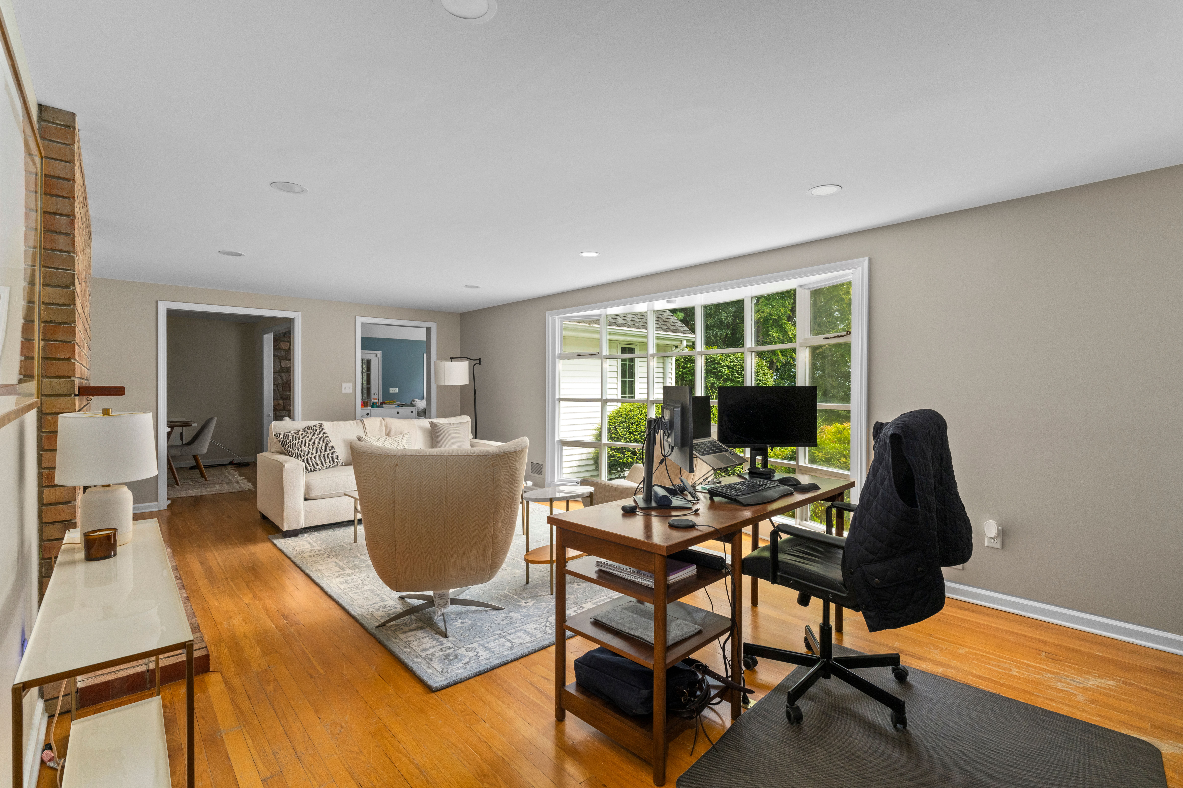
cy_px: 394
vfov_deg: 73.7
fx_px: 526
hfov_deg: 96.7
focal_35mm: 16
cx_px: 592
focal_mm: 16
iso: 800
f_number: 8
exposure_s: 1/10
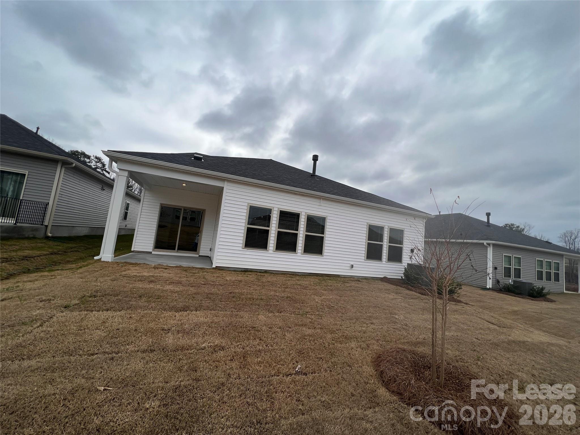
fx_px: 218
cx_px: 290
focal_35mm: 13
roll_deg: -6.1
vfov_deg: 89.9
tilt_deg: +5.6
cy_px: 218
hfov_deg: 106.2
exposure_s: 1/1309
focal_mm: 1.57
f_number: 1.8
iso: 32
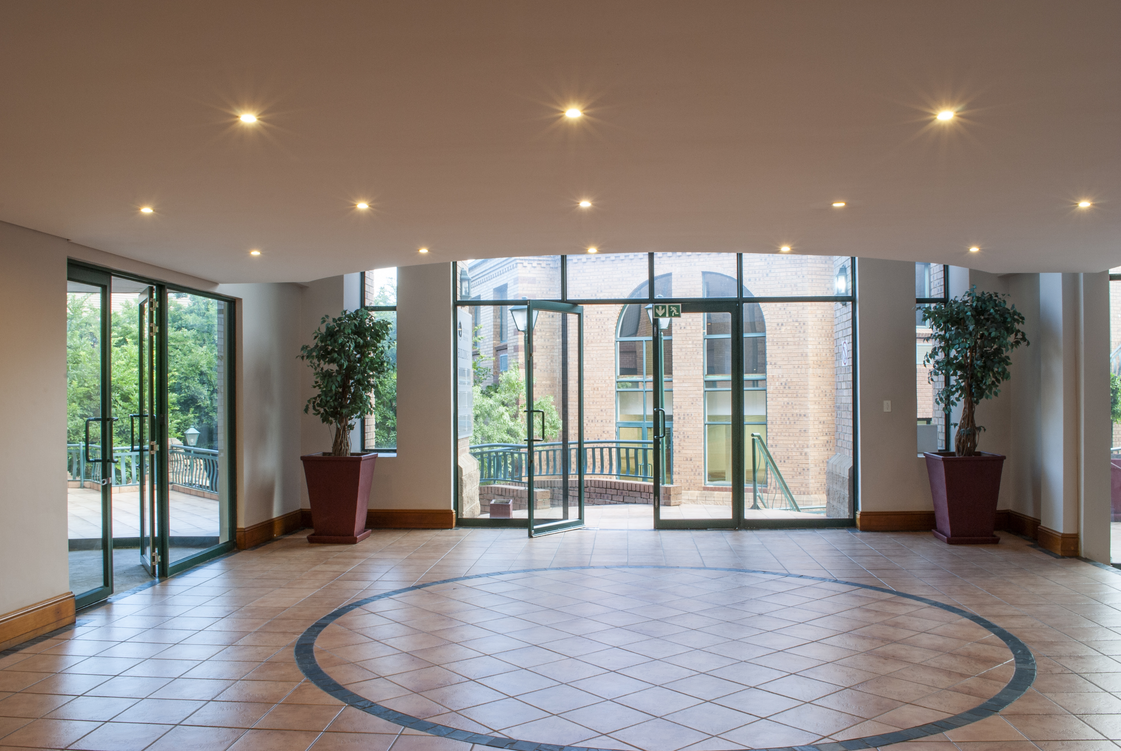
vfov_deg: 43.7
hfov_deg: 61.9
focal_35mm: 30
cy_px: 376
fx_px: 935
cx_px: 560
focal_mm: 20
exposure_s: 1.6
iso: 100
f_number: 22
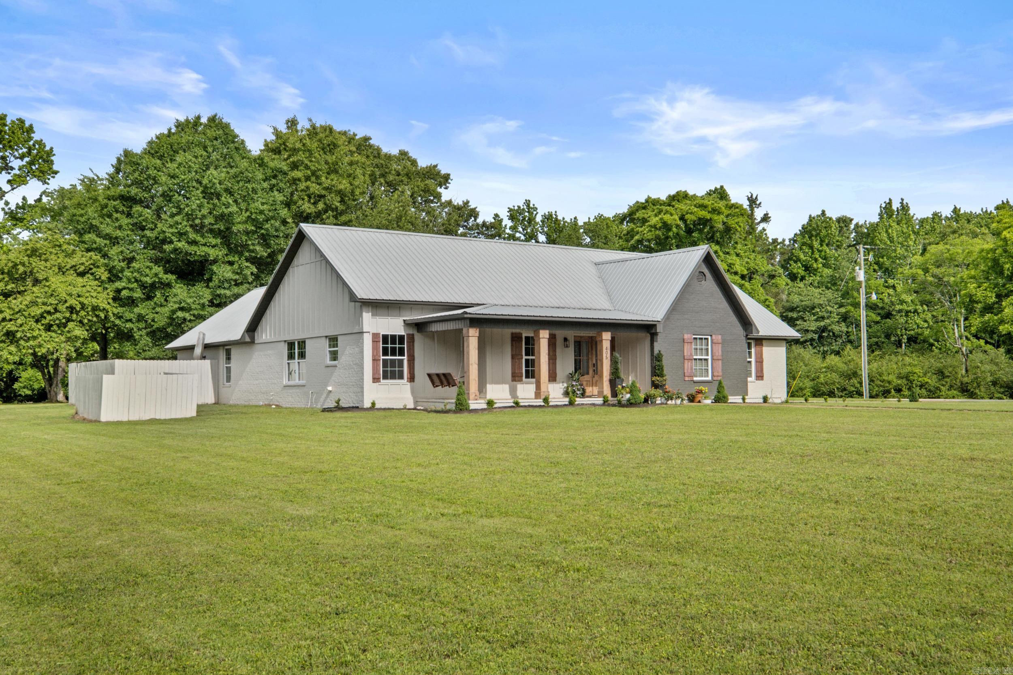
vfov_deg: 36.9
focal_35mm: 36
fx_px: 1013
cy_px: 338
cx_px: 506
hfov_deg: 53.1
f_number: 10
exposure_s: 1/500
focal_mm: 24
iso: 400
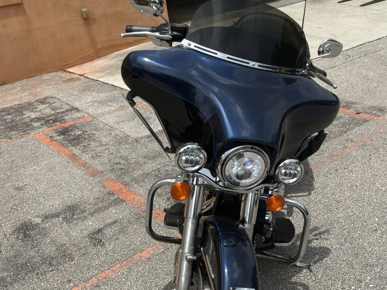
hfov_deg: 47.5
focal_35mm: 39
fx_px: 436
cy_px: 189
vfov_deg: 36.5
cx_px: 241
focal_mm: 3
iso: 25
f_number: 1.8
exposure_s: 1/2320
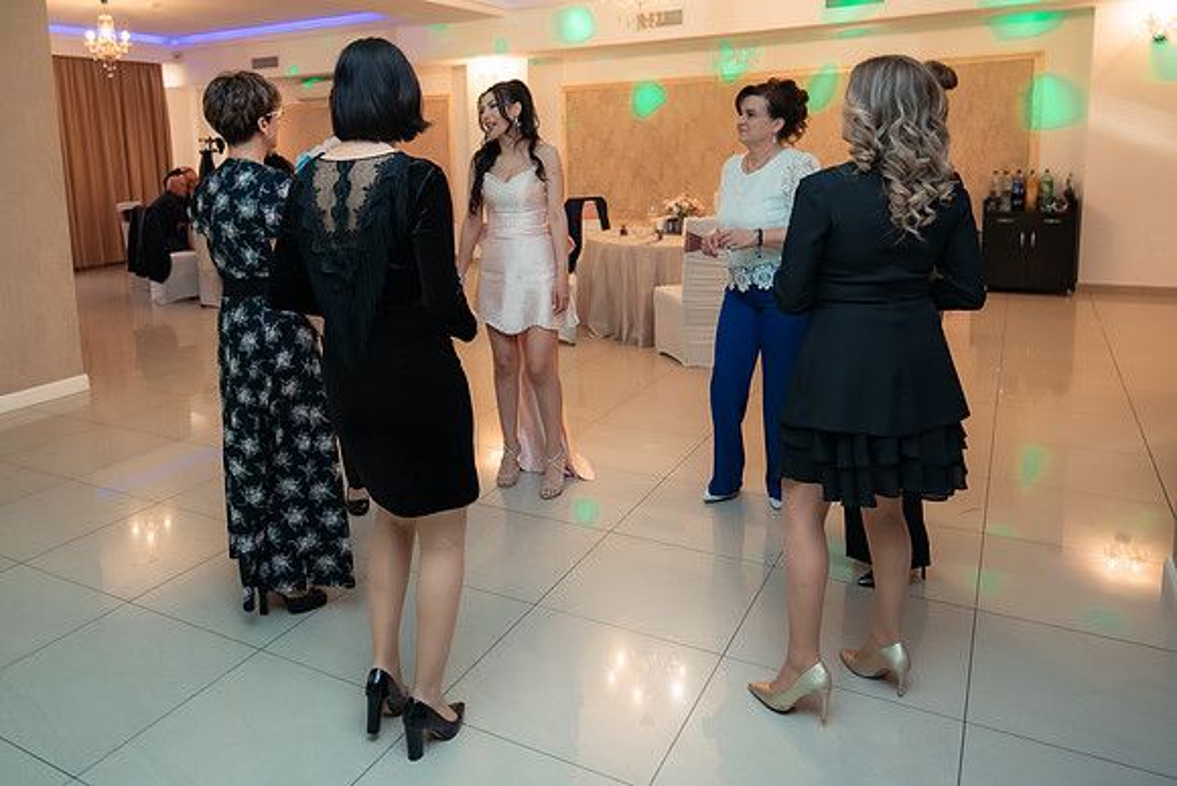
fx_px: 871
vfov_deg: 48.0
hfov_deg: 67.4
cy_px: 287
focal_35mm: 27
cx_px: 474
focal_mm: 21
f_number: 2.8
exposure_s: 1/200
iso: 1600
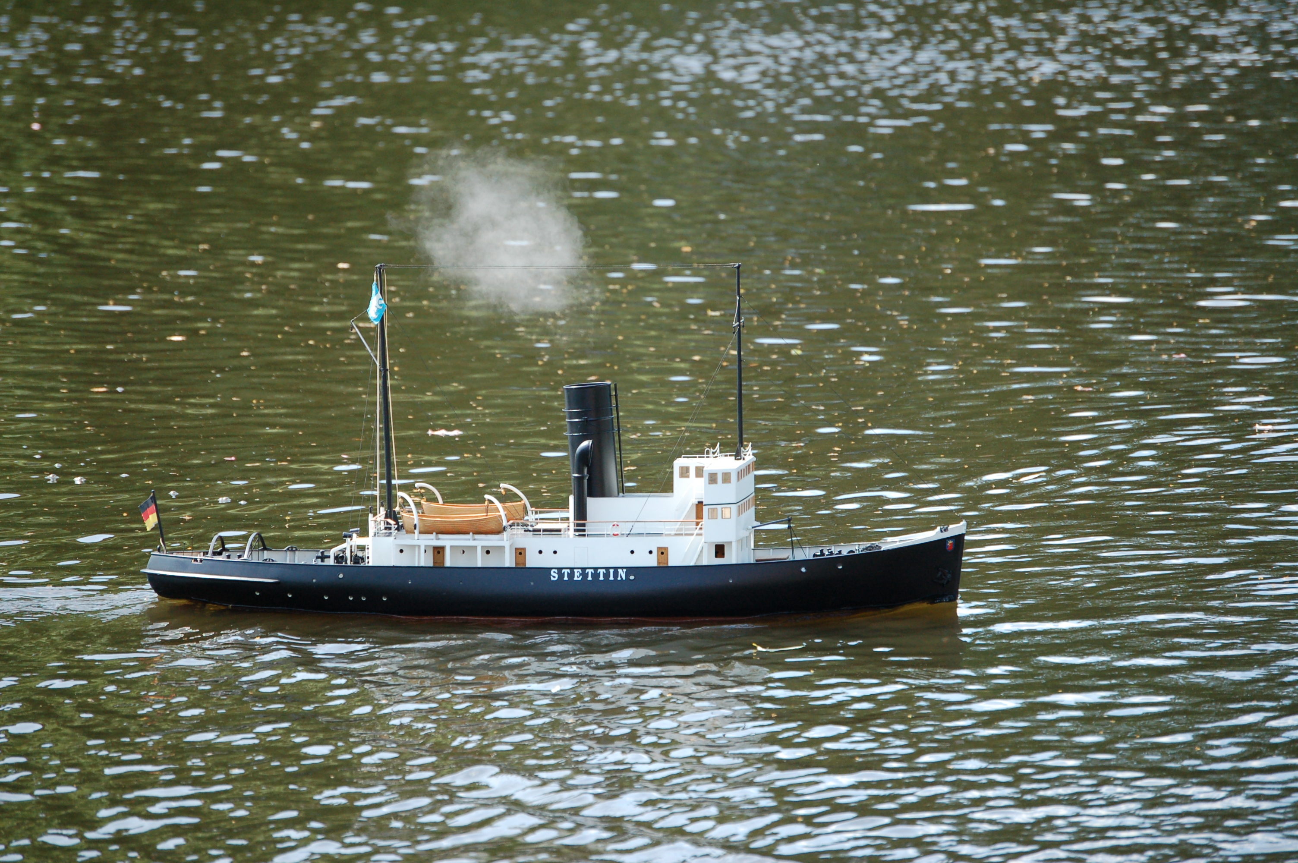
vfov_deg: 6.8
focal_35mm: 202
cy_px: 432
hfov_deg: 10.2
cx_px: 649
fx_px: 7295
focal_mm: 135
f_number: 5
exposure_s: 1/500
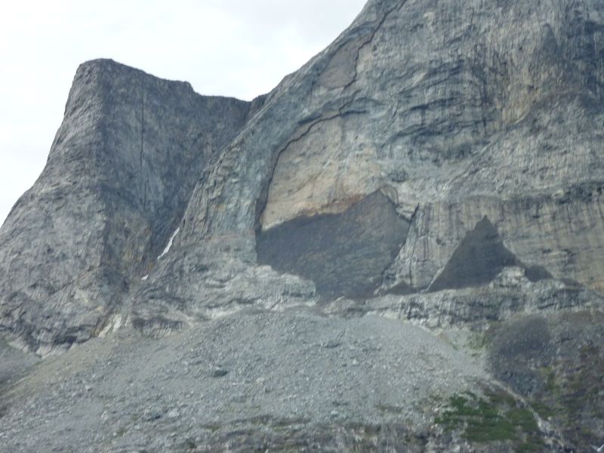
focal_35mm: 78
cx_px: 302
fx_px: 1361
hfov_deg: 25.0
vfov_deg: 18.9
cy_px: 226
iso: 160
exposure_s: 1/320
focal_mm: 12.8
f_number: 4.2
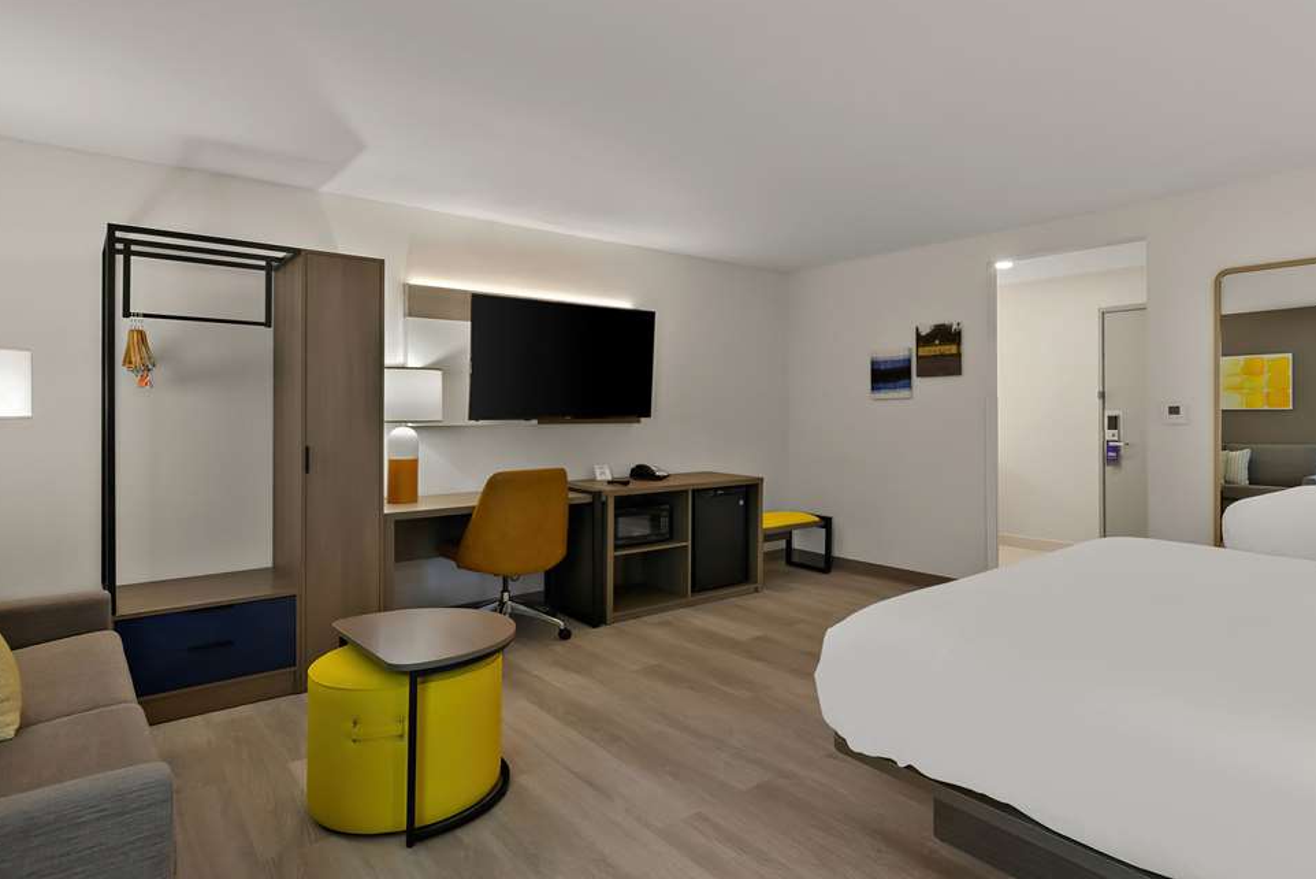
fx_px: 641
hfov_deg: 91.4
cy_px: 414
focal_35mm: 18
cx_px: 690
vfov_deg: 68.8
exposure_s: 1/2.5
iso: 320
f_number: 7.1
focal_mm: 11
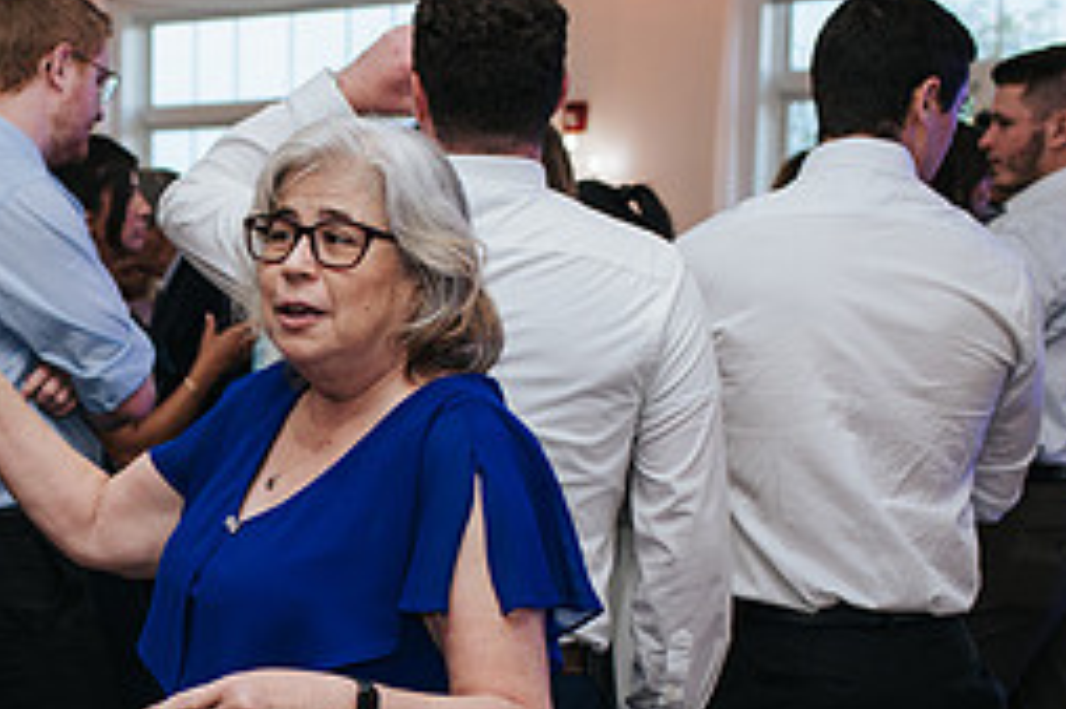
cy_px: 579
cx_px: 63
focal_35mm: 80
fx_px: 2367
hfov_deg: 24.5
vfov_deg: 16.9
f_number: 3.2
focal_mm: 35
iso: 800
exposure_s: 1/200
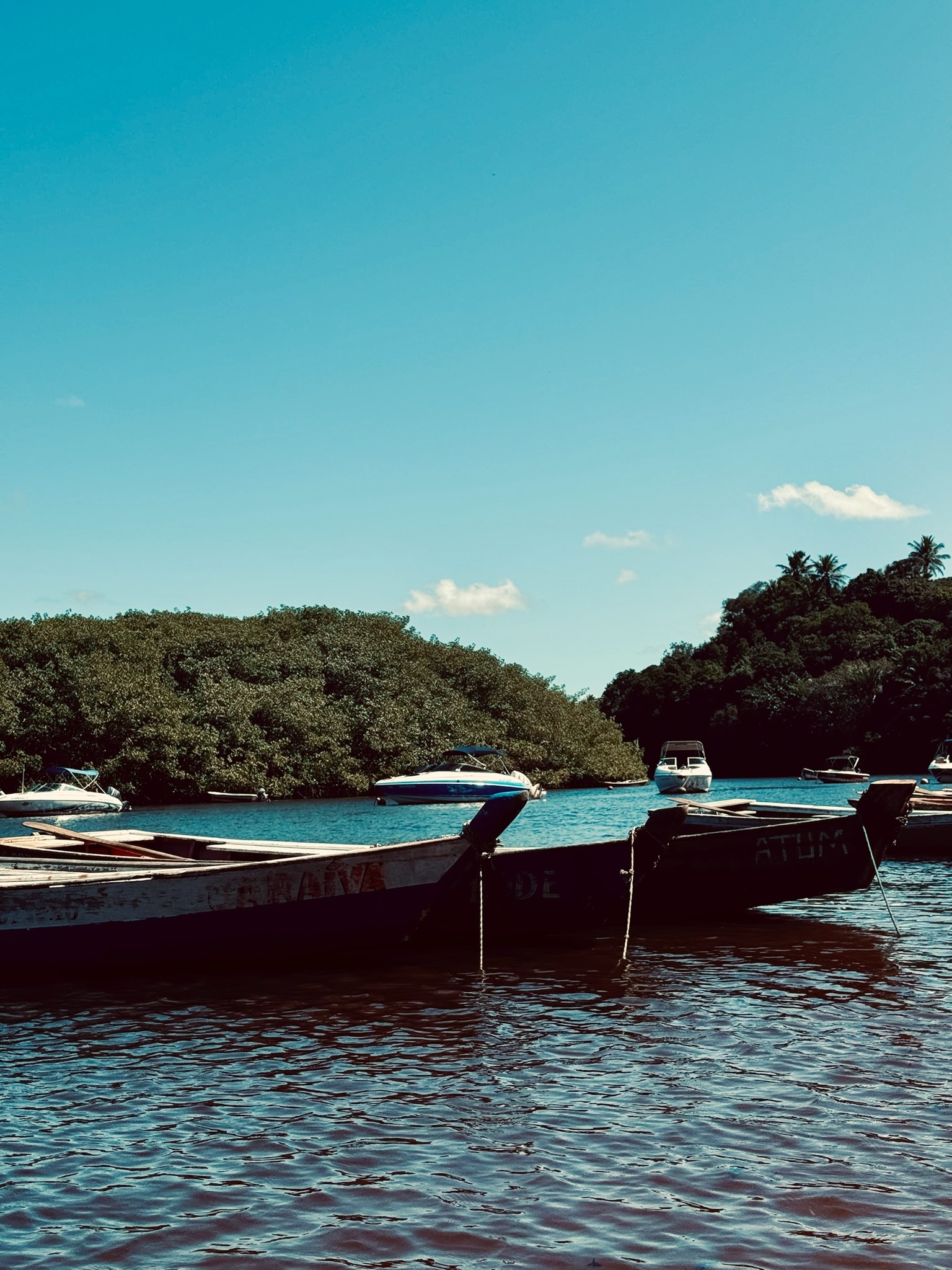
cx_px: 476
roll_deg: +2.4
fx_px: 1760
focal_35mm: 48
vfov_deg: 39.7
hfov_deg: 30.3
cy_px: 635
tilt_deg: +4.7
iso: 64
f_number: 1.78
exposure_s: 1/4310
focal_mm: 6.76
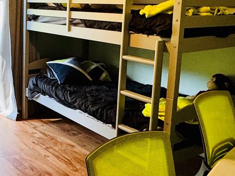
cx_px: 15
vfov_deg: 31.5
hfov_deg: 38.6
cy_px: 42
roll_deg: -1.0
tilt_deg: -8.1
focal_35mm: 45
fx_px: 305
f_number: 2.2
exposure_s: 1/120
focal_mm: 2.22
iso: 250
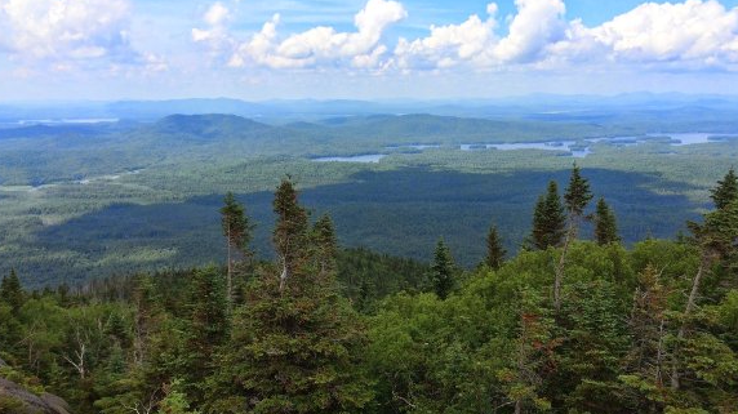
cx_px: 381
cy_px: 222
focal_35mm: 35
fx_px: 685
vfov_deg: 33.6
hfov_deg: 56.6
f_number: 2.2
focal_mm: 4.12
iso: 32
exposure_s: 1/1580
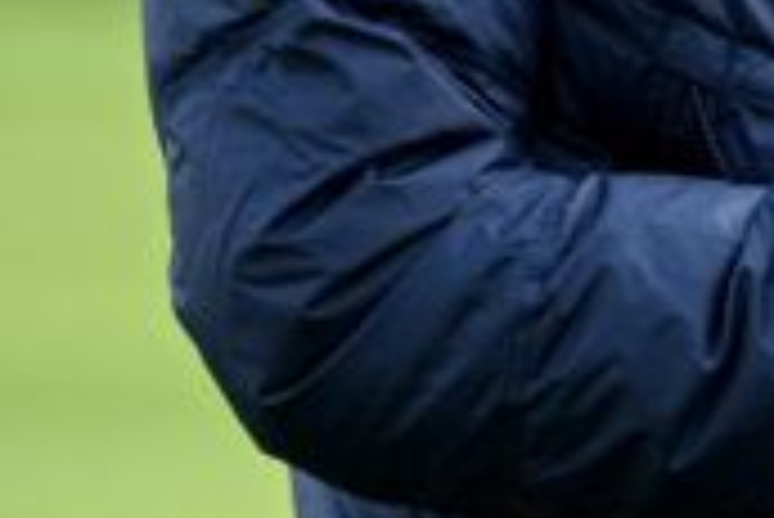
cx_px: 1764
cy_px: 74
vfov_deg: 1.2
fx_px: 25584
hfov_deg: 1.7
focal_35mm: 1189
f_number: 2.8
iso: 500
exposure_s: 1/2000
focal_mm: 200
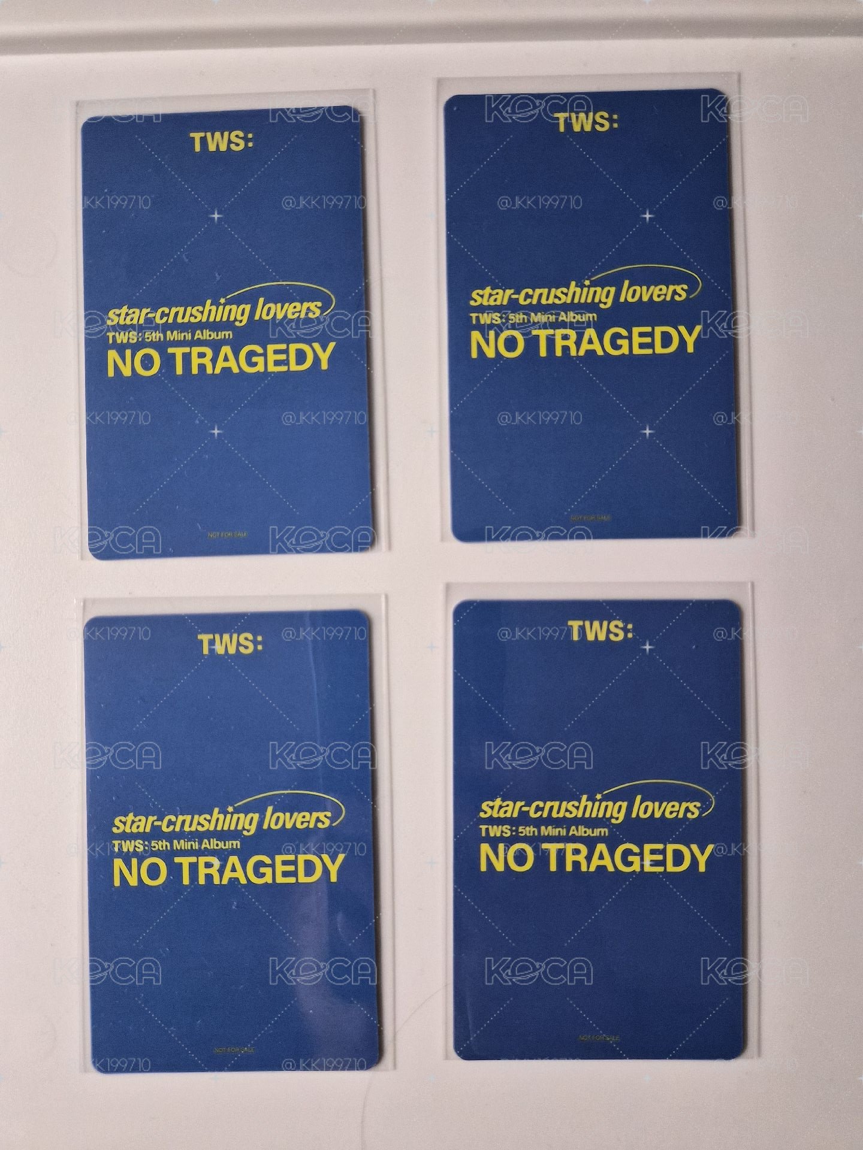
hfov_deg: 58.9
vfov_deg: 73.9
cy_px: 575
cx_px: 432
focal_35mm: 23
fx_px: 765
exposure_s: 1/120
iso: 800
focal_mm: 5.4
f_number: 1.8
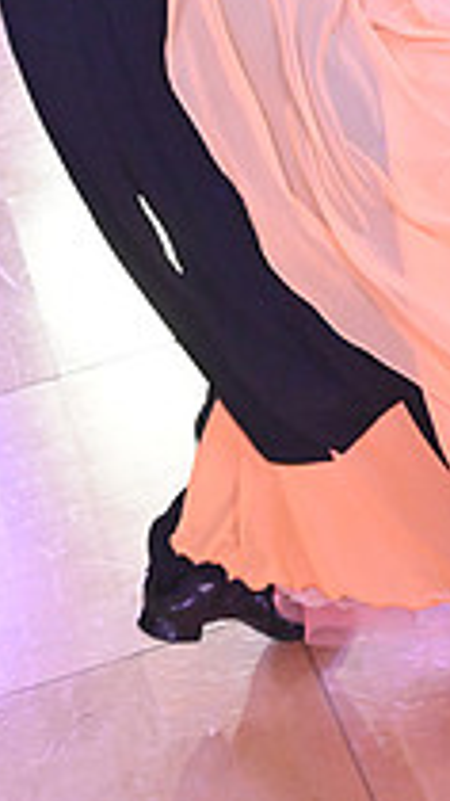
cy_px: -172
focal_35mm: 133
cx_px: 231
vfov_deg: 15.5
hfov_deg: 9.1
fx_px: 2824
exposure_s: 1/320
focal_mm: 46
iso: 6400
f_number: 9
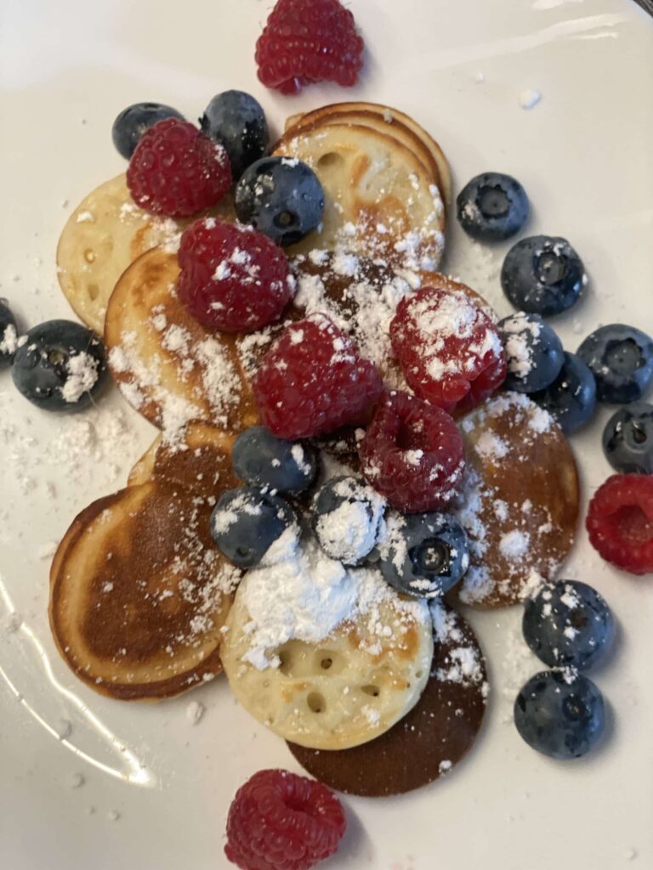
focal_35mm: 52
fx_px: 1308
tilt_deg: -72.6
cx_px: 326
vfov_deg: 36.8
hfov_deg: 28.0
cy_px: 435
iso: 250
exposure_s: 1/107
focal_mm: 6
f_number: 2
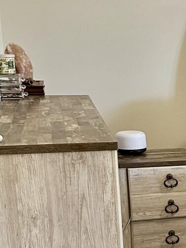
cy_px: 213
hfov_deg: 13.5
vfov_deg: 20.3
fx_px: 680
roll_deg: -2.3
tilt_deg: -11.7
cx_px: 361
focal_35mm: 95
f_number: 1.78
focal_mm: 6.86
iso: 200
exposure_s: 1/60
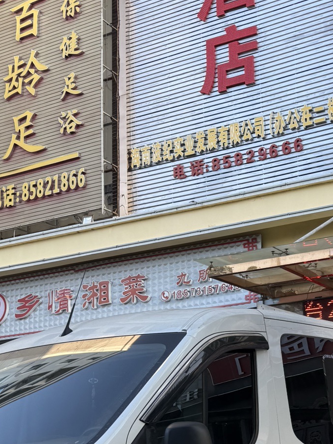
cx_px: 325
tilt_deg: +8.9
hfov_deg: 26.2
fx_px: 680
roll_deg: +3.7
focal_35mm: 53
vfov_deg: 35.4
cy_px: 330
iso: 80
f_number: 1.78
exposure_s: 1/627
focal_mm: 6.76
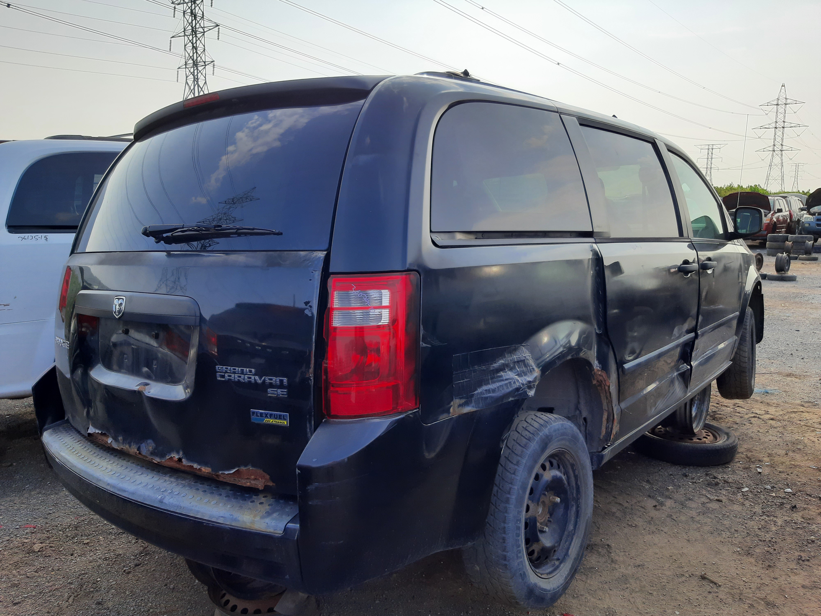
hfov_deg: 67.3
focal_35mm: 26
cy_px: 308
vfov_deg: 53.1
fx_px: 617
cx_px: 410
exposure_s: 1/779
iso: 40
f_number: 1.7
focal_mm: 3.92
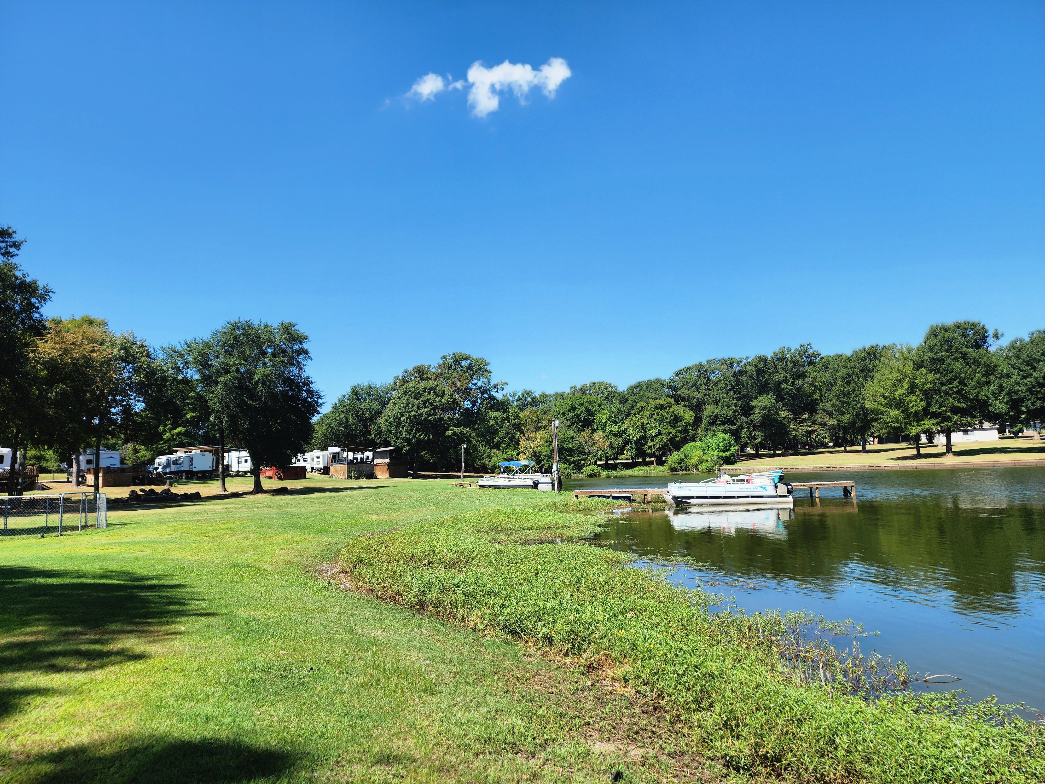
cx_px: 522
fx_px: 694
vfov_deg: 58.9
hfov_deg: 73.9
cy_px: 392
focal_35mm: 23
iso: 12
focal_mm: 6.4
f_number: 1.8
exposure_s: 1/950
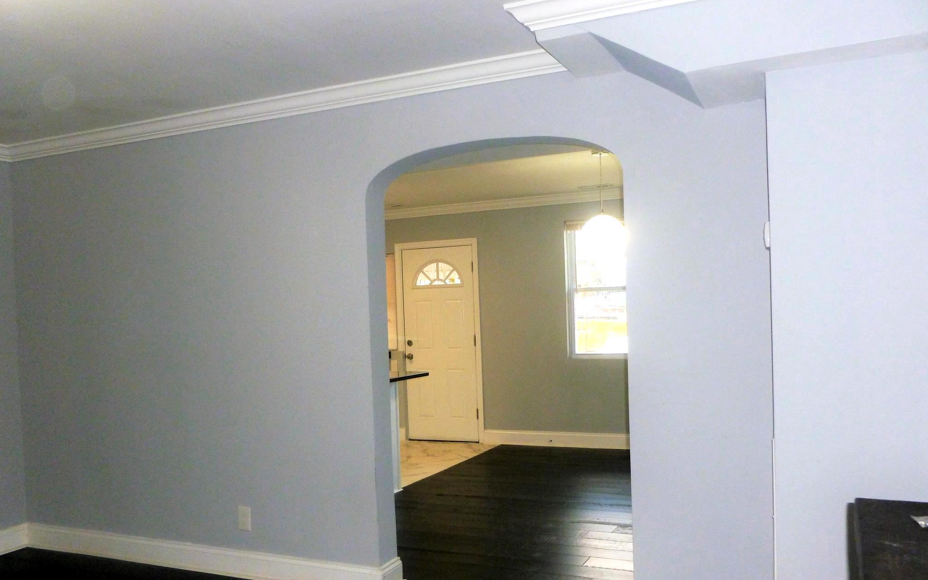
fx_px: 759
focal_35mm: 30
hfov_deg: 62.9
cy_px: 331
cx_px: 464
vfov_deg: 41.7
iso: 200
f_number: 3.3
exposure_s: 1/60
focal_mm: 5
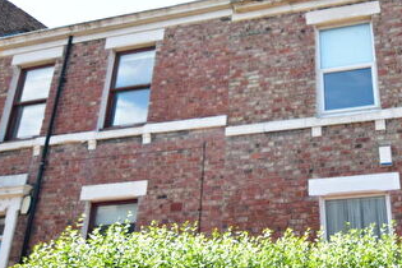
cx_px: 308
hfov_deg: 46.5
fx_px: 447
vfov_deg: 33.2
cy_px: 99
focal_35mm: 40
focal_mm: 12
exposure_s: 1/3200
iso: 800
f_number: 3.5
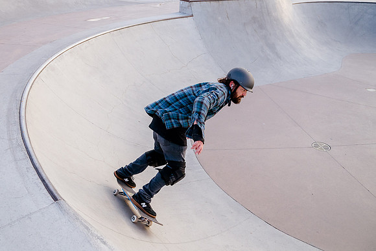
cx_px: 148
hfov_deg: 57.8
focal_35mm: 32
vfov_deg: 40.7
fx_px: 337
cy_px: 114
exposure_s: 1/800
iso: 1250
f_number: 5
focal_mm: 24
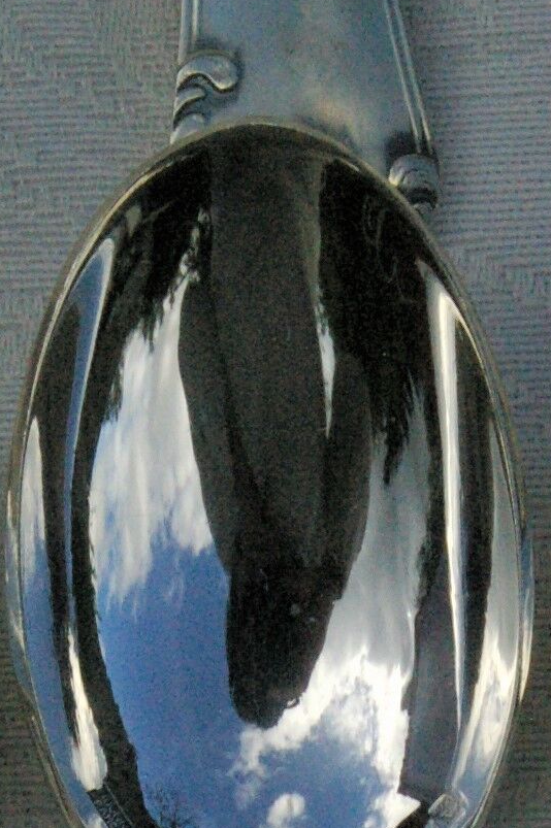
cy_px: 1501
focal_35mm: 146
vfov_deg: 12.8
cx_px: 336
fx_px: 3357
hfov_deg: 9.4
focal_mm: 26
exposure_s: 1/1000
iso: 1600
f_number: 13
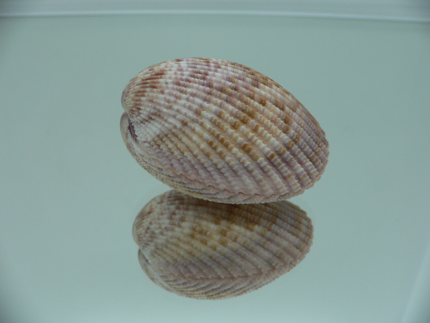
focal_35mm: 35
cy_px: 162
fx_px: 435
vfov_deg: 40.7
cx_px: 215
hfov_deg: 52.6
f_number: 2.8
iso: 80
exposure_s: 1/60
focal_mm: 4.6
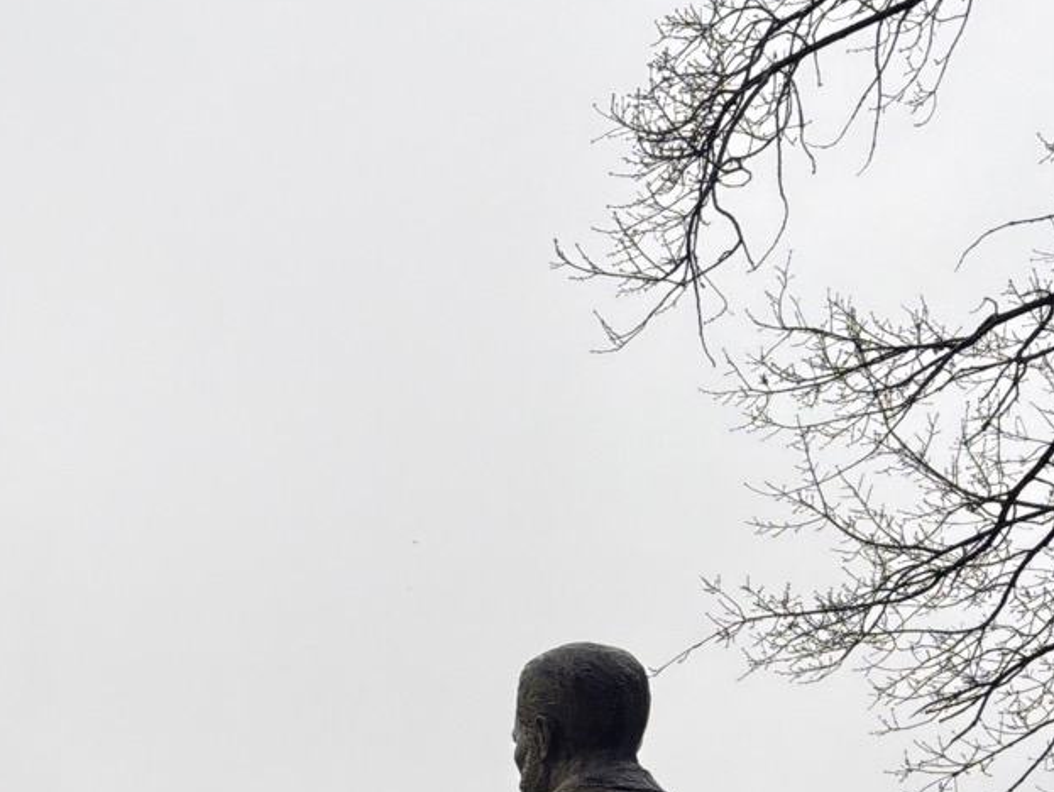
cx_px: -223
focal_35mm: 77
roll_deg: -1.5
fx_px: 2346
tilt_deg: +12.9
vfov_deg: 17.9
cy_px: 1027
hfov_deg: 23.1
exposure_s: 1/140
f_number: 1.78
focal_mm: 6.76
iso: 50
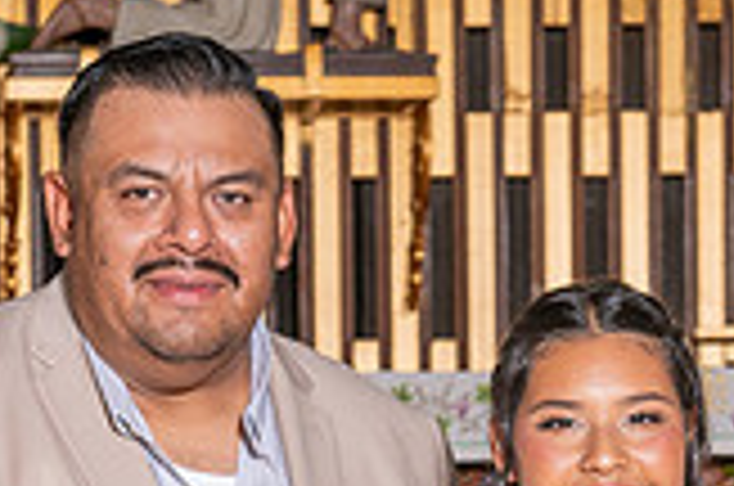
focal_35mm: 221
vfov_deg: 6.1
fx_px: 4497
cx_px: 548
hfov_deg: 9.3
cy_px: 717
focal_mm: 58
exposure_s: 1/160
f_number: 7.1
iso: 320
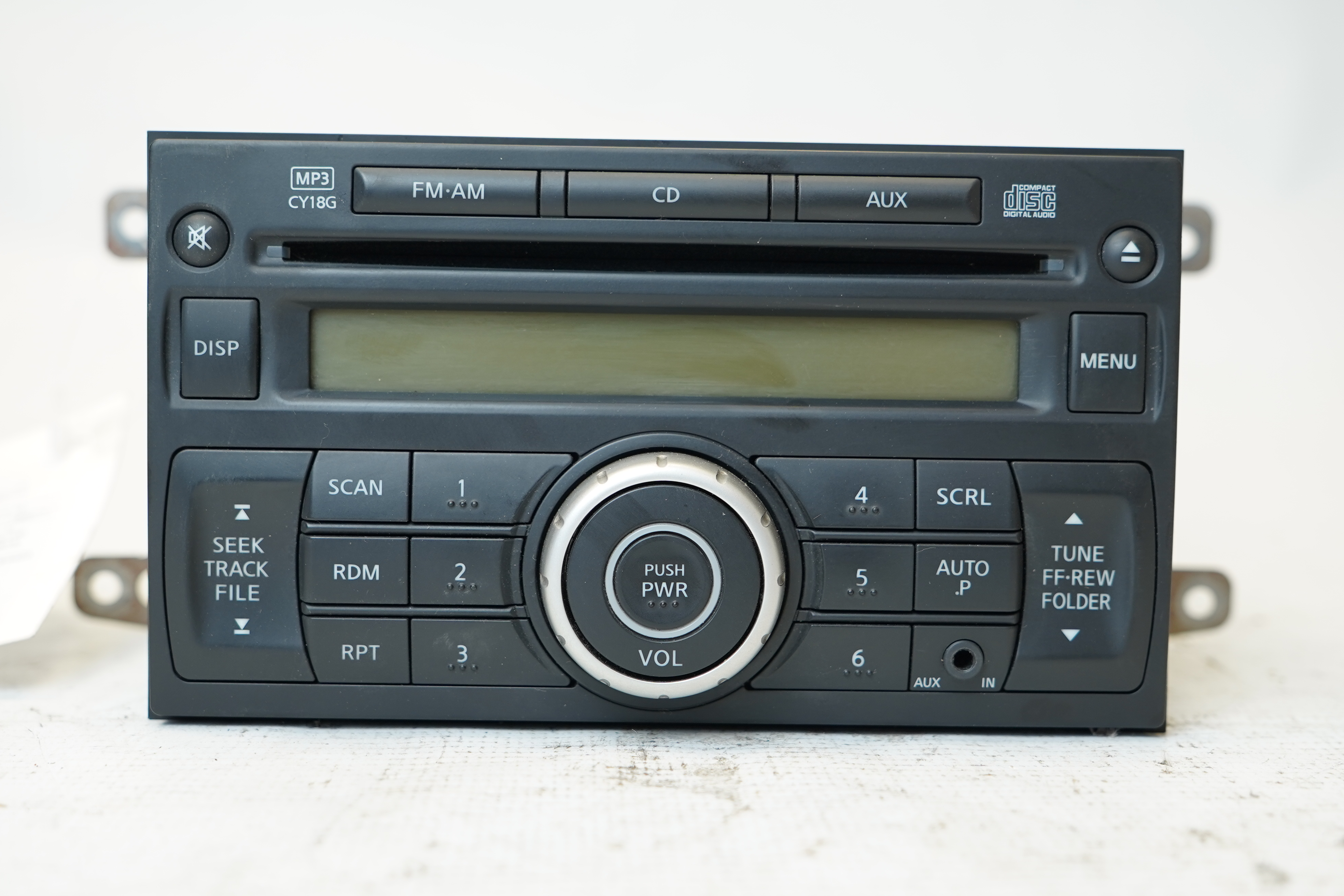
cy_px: 448
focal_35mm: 48
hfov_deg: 41.1
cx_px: 672
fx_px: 1792
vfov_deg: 28.1
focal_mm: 32
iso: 320
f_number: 4
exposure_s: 1/60
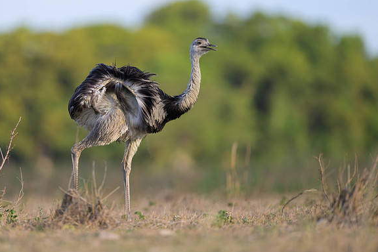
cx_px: 120
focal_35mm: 548
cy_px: 116
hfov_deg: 3.8
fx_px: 5754
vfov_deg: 2.5
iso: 280
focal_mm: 400
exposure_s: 1/2500
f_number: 2.8
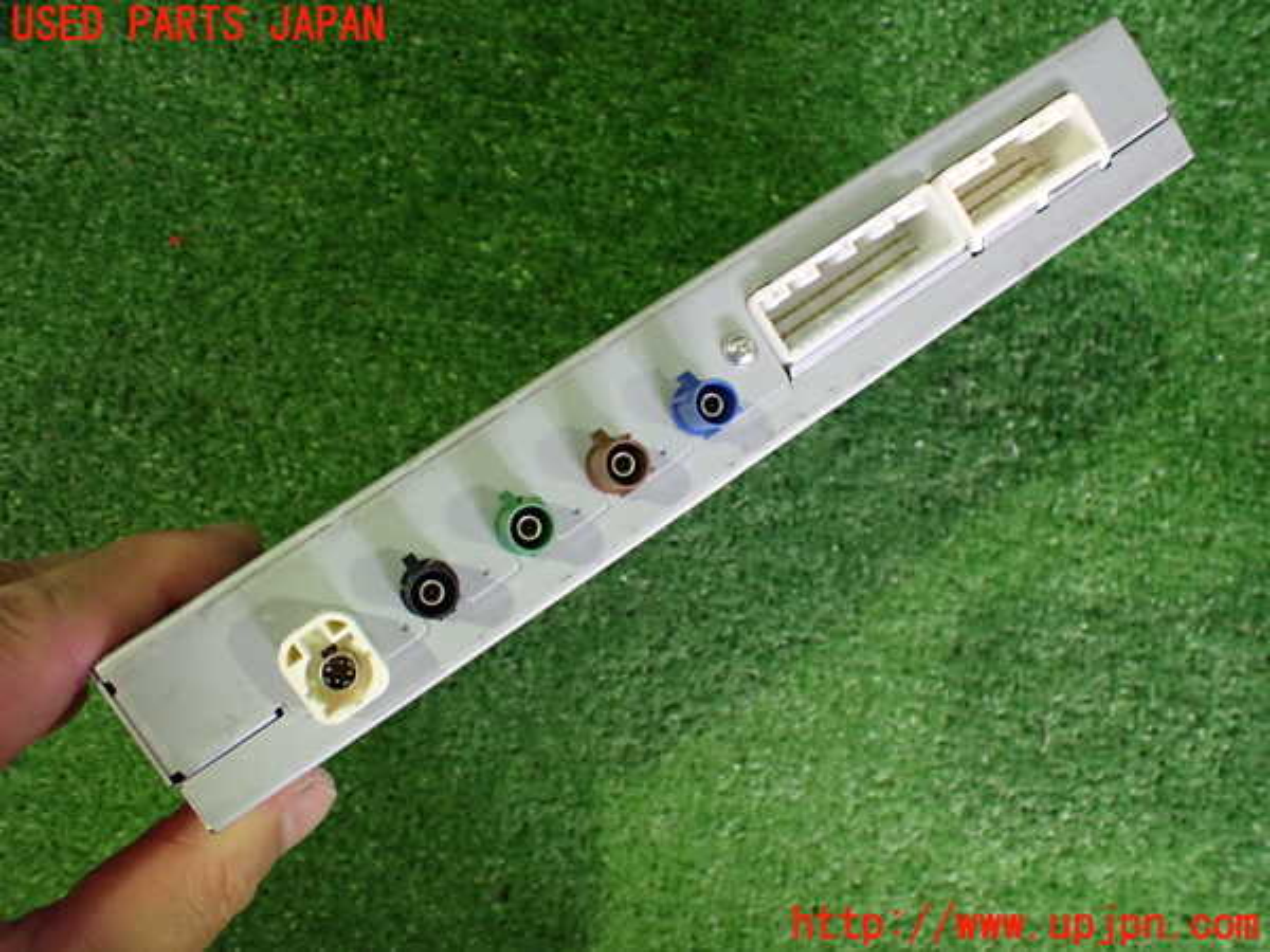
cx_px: 635
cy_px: 476
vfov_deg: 46.8
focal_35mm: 30
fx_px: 1101
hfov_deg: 60.0
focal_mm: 5.4
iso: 800
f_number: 2.3
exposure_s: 1/60
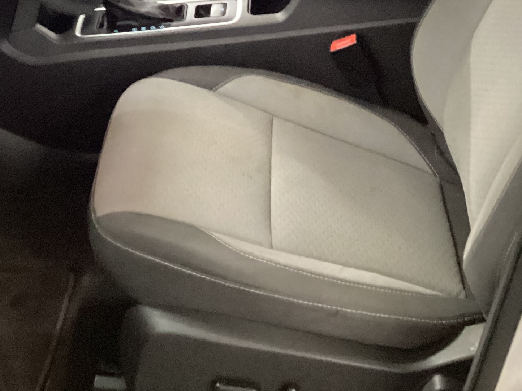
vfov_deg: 20.3
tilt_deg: -25.0
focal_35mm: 70
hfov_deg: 27.6
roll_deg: -0.4
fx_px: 1056
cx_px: 171
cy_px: -8
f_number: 2.4
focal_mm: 3.3
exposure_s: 1/24
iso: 800
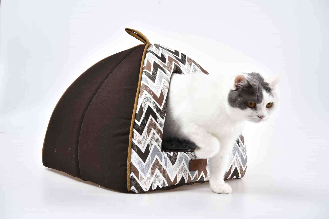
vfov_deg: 19.5
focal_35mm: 70
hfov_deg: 28.8
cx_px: 164
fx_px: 640
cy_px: 110
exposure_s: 1/125
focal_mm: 70
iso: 250
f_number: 10
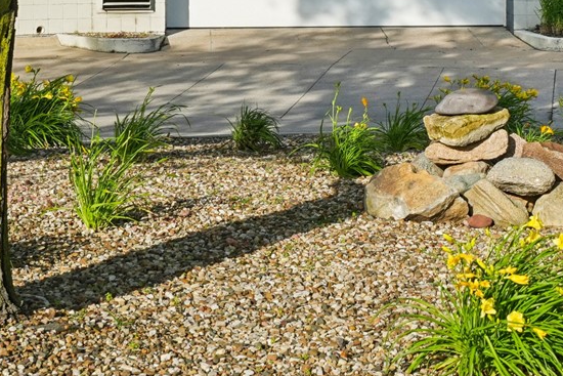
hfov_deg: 18.3
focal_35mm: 108
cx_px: 610
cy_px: -120
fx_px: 1689
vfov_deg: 12.3
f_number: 8
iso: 400
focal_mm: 35
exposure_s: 1/800
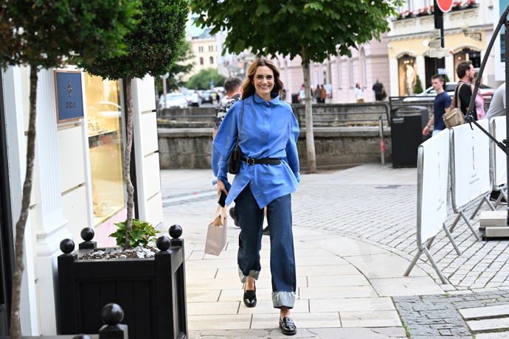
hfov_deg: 28.8
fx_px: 990
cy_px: 170
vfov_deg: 19.5
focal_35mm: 70
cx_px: 254
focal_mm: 70
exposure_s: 1/500
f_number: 4.5
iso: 3200
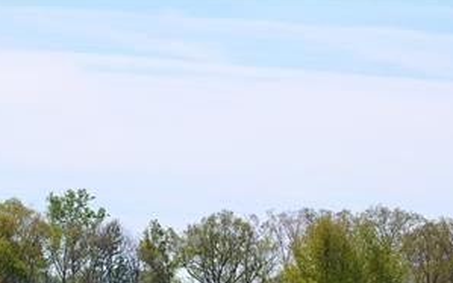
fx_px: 3964
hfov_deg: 6.5
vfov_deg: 4.1
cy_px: 316
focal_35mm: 321
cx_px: 183
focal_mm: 98
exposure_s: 1/250
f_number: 8
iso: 100
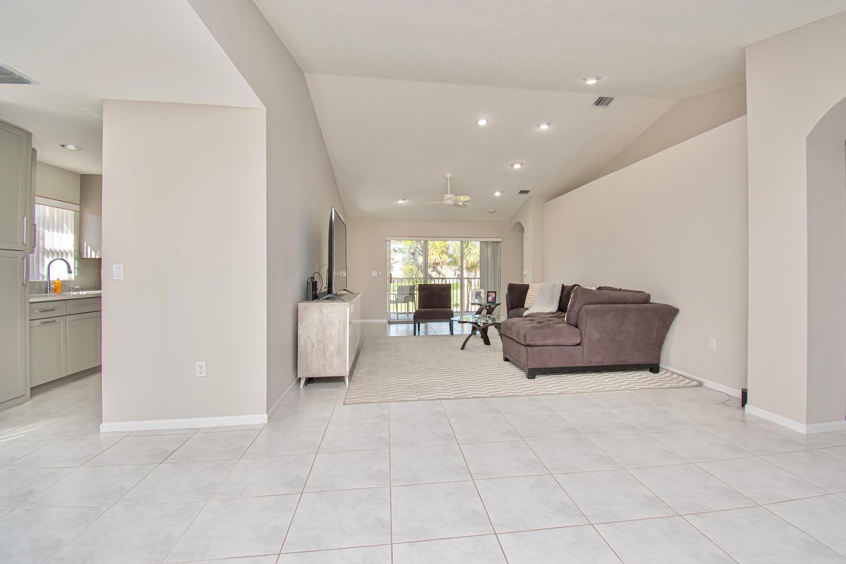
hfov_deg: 96.7
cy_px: 267
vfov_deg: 73.7
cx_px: 440
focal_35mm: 16
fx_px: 376
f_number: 5.6
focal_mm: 10
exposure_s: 1/125
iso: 320
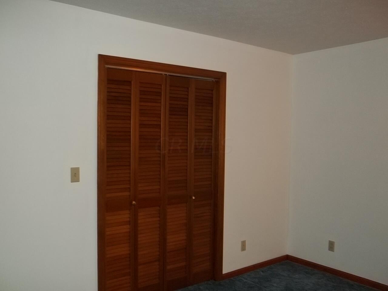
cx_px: 194
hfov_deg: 55.4
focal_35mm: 33
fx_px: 370
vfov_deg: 42.9
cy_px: 146
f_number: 3.3
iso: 160
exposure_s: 1/30
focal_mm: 5.9
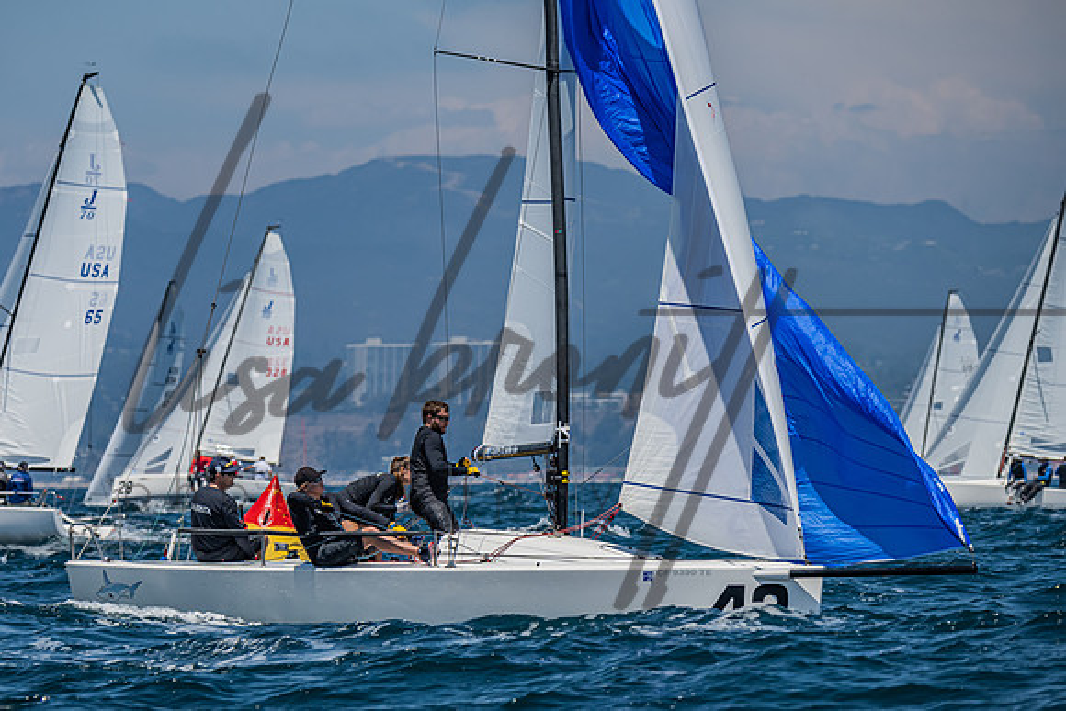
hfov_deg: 7.1
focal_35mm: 290
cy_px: 428
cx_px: 439
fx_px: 8575
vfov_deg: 4.7
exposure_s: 1/2500
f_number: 6.3
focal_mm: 230
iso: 400
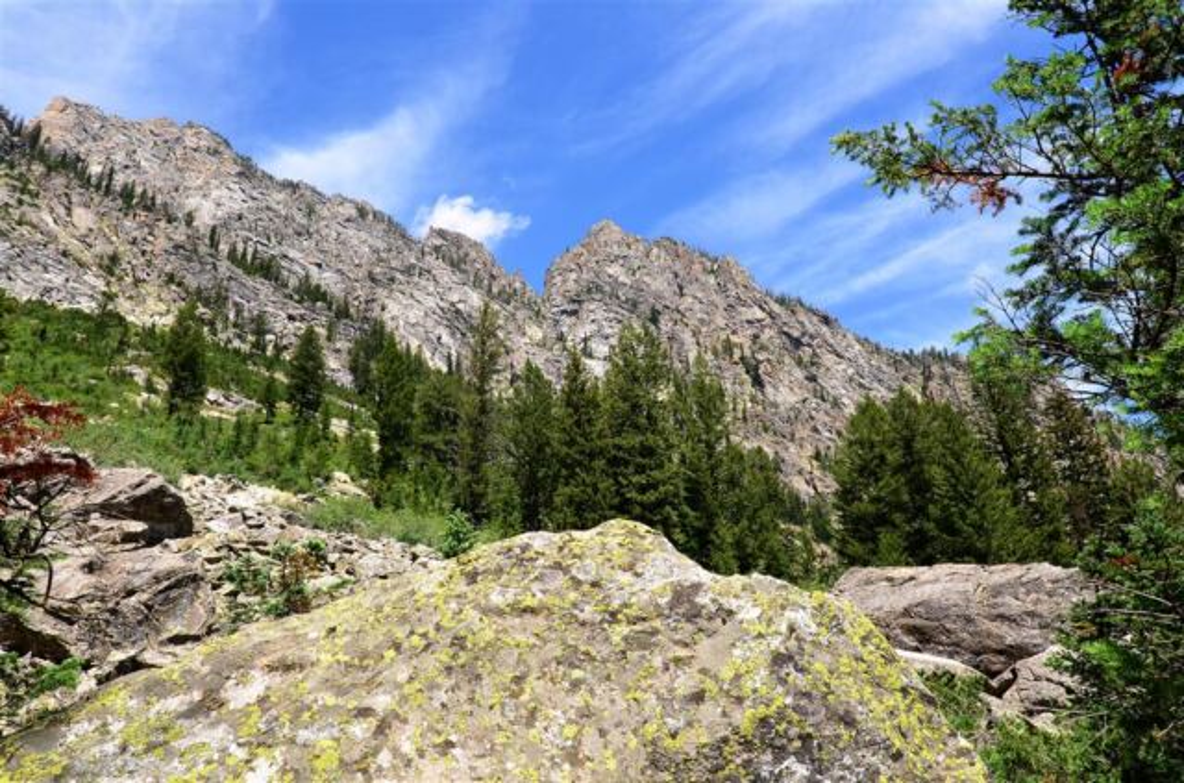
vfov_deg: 47.7
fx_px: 886
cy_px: 392
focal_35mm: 27
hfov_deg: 67.5
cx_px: 592
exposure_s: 1/320
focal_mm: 18
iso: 200
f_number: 9
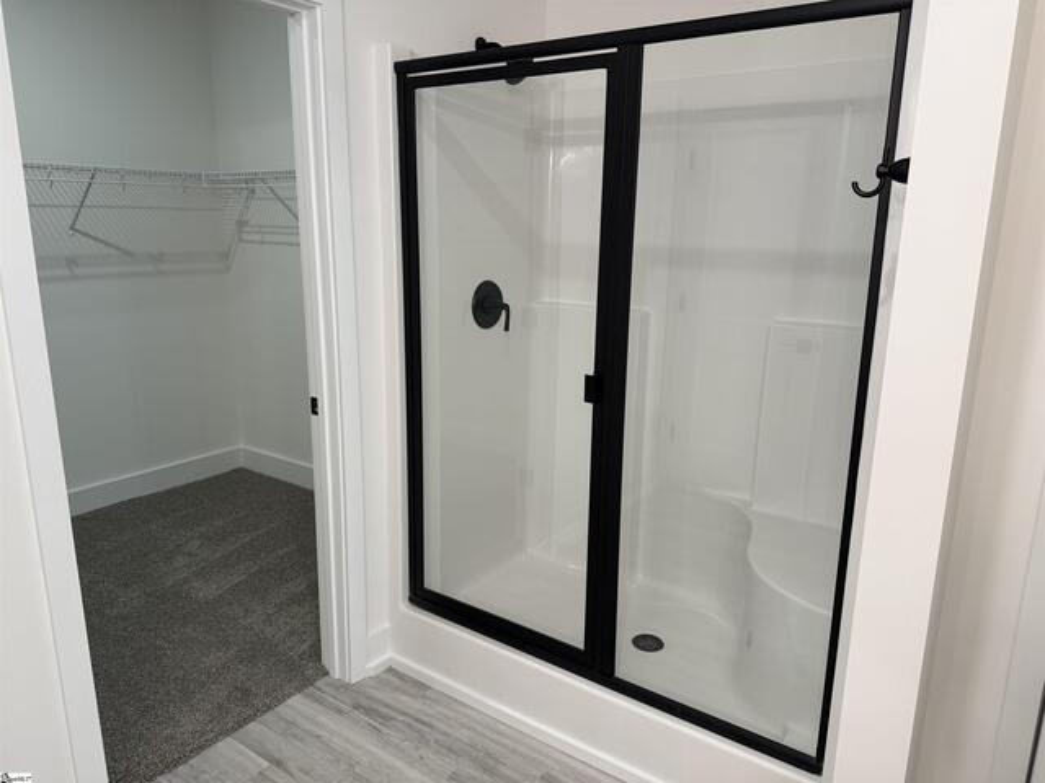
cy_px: 392
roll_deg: -1.0
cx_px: 522
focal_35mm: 24
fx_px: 725
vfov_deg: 56.8
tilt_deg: -13.5
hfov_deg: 71.6
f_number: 1.78
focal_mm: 6.76
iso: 160
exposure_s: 1/120
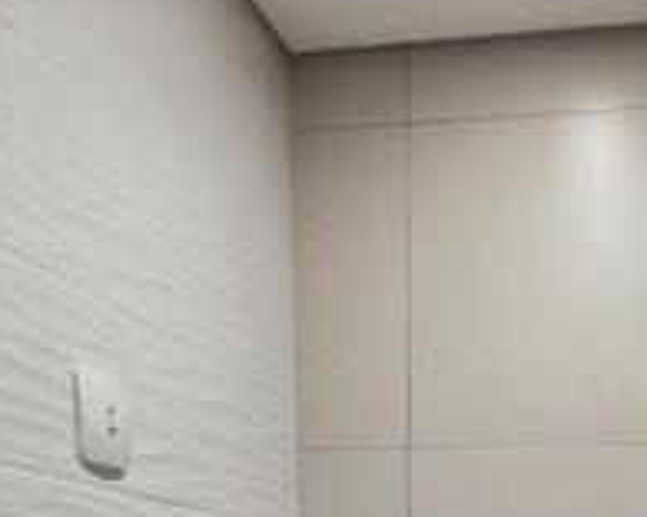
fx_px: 996
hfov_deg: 35.2
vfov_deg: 22.7
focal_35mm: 52
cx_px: 491
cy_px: 812
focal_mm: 2.2
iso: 400
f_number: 1.9
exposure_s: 1/50
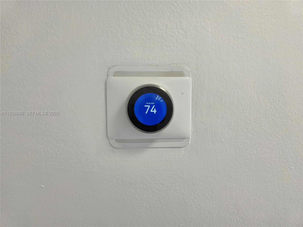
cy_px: 114
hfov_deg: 73.9
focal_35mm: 23
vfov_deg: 58.9
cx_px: 152
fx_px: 201
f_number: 1.7
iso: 20
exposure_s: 1/120
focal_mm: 6.3
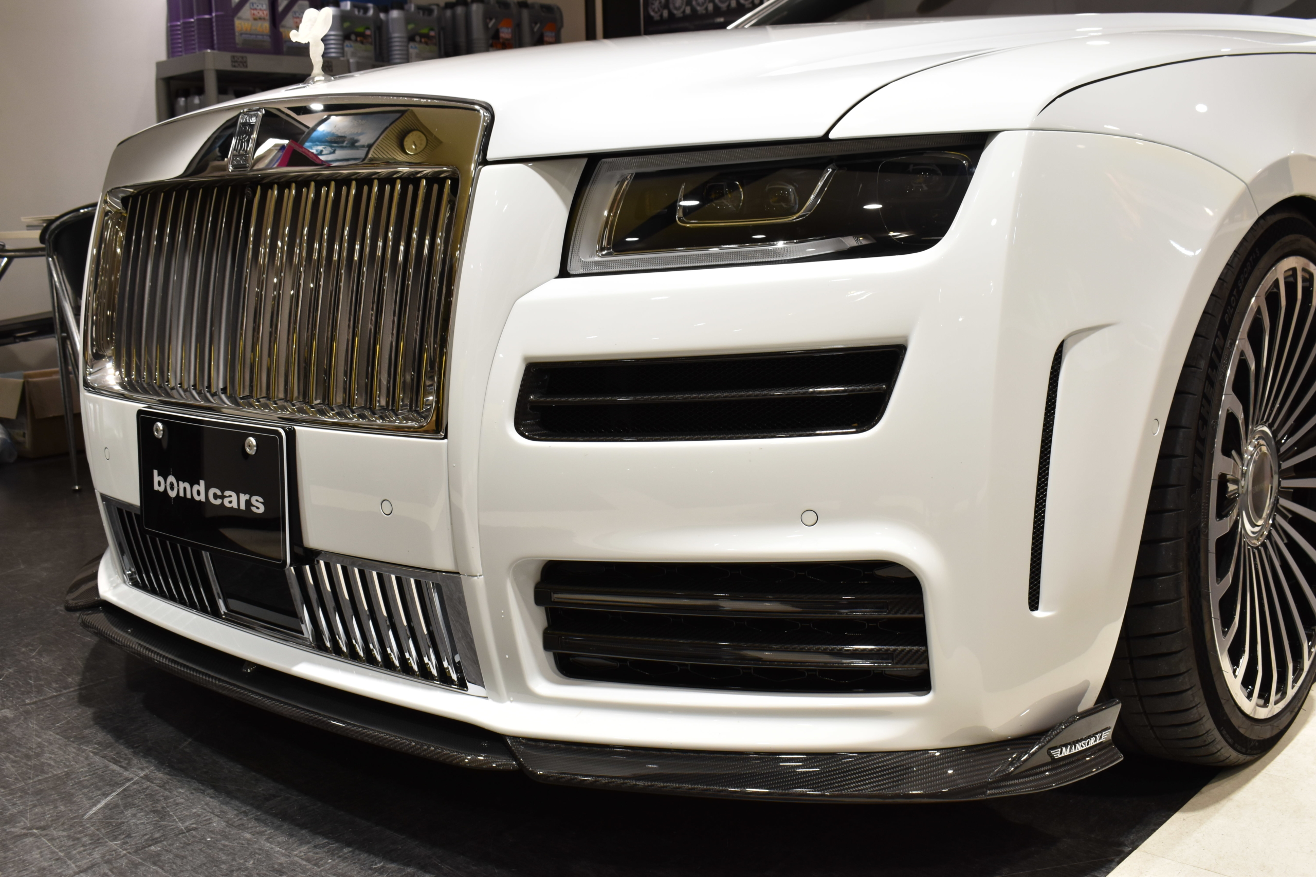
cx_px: 658
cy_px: 438
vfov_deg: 35.5
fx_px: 1371
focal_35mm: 38
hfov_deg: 51.3
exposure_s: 1/40
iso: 640
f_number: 8
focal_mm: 25
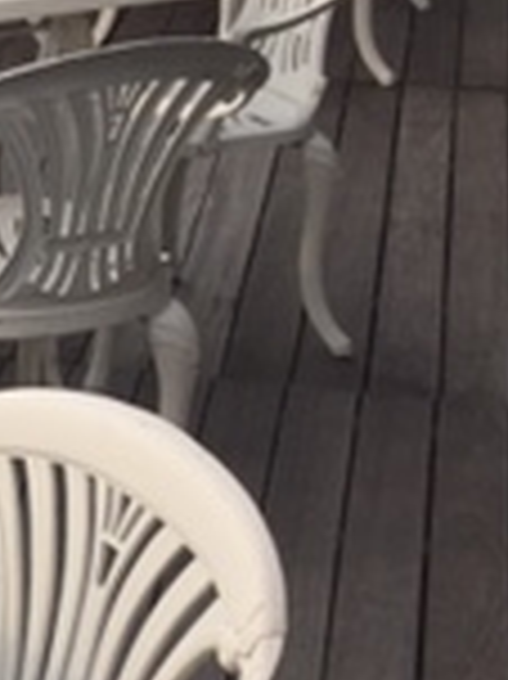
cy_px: 482
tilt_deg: -23.3
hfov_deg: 10.8
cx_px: -548
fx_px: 2410
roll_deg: +0.9
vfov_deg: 16.0
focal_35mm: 123
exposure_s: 1/989
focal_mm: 4.15
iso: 32
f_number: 2.2
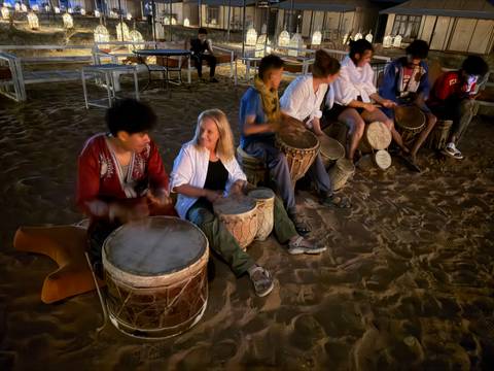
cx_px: 247
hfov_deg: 71.6
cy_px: 186
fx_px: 343
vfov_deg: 56.8
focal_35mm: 24
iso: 12500
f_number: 1.78
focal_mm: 6.76
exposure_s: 1/5
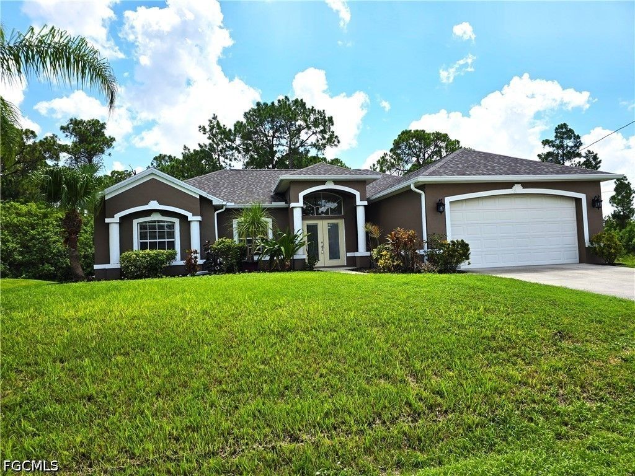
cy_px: 238
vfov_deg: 58.9
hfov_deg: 73.9
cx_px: 318
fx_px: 422
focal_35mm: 23
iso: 12
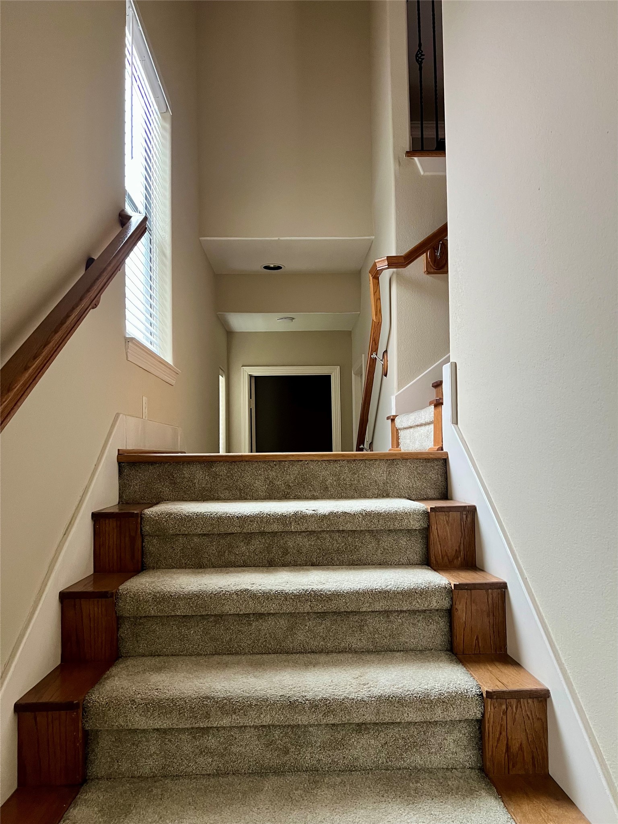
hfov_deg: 53.1
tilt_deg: +3.7
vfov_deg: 67.3
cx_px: 309
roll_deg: -0.7
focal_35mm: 26
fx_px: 619
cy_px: 412
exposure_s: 1/60
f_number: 1.5
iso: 200
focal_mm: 5.7
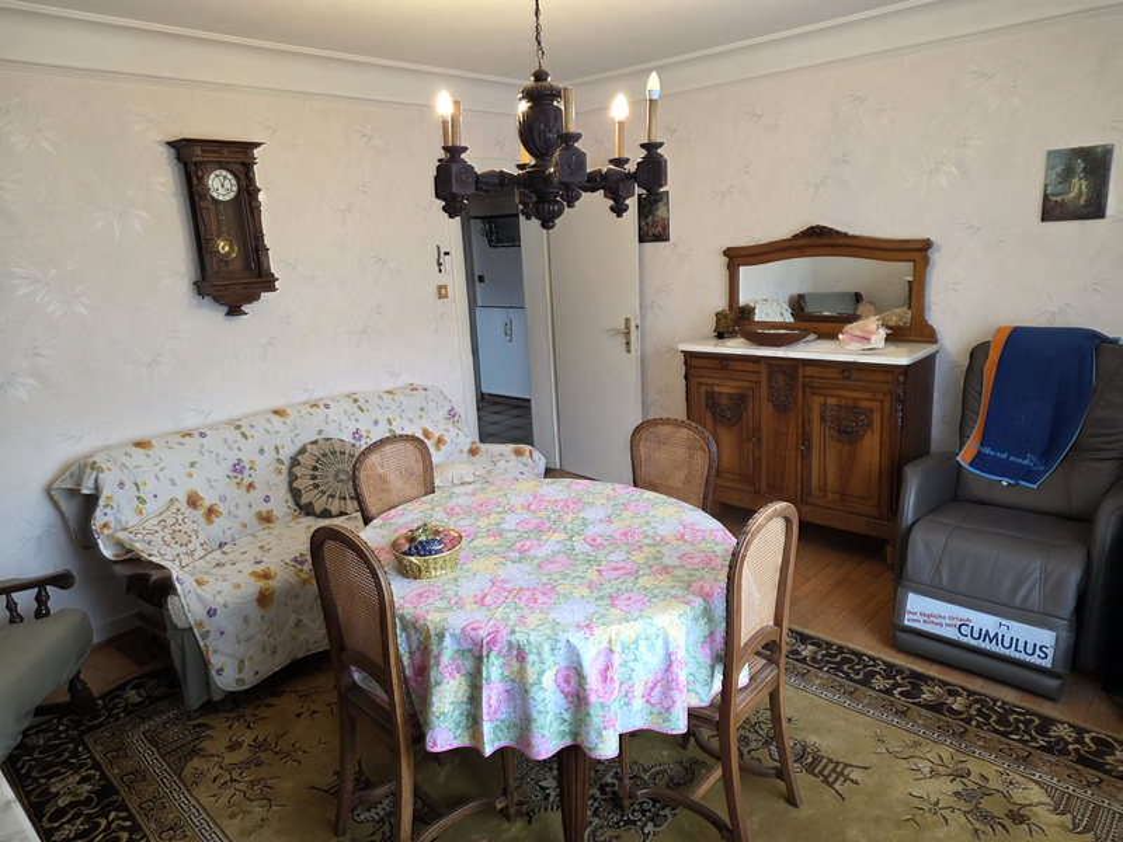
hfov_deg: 73.9
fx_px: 746
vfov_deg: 58.9
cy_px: 421
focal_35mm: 23
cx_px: 562
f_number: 1.7
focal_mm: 6.25
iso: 400
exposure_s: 1/100
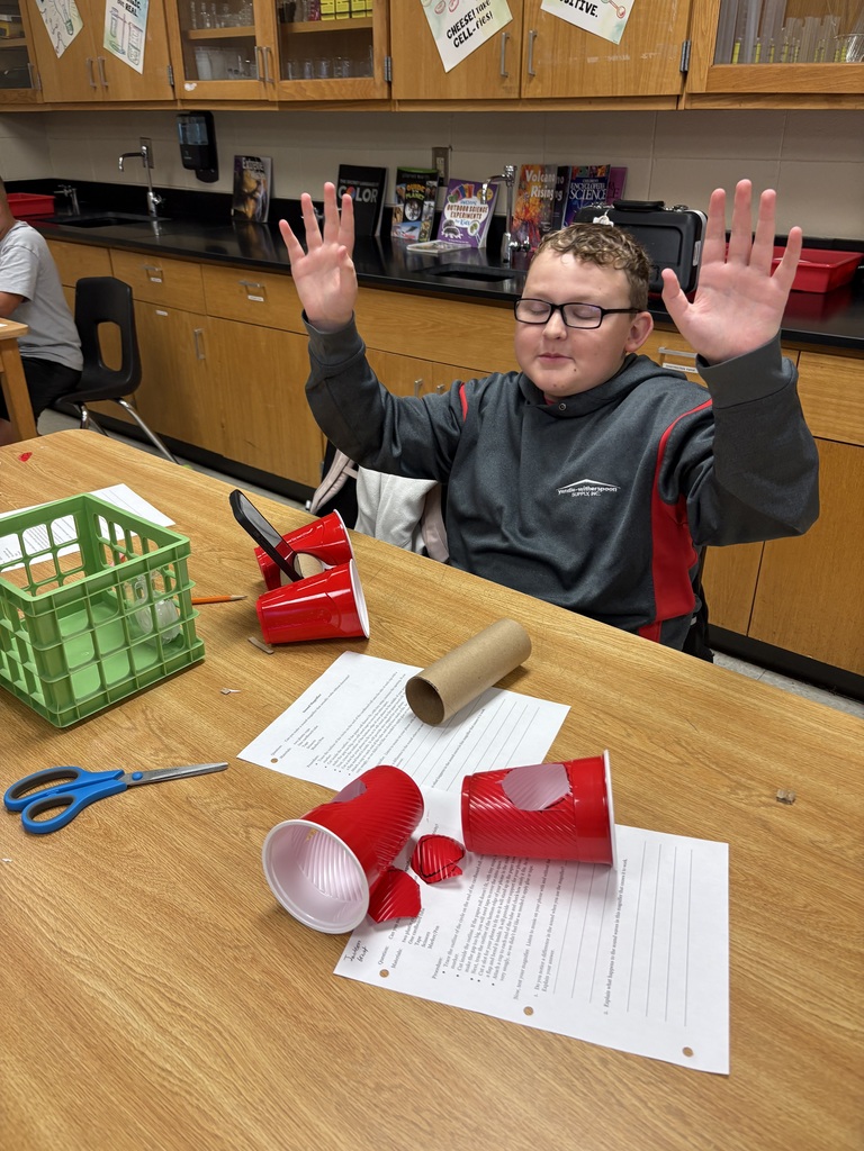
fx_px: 865
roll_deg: -2.0
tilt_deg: -26.2
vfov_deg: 67.3
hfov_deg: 53.1
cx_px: 432
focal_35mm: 26
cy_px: 576
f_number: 1.6
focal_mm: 5.96
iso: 125
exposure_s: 1/120
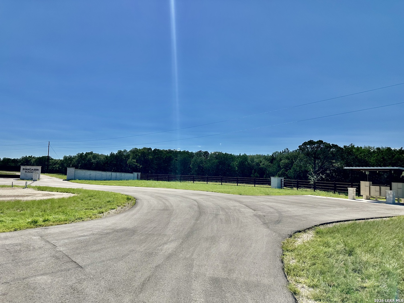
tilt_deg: +3.9
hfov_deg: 71.6
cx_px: 202
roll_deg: -1.9
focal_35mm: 24
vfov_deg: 56.8
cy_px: 152
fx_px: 280
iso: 80
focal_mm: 6.86
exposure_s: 1/8929
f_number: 1.78
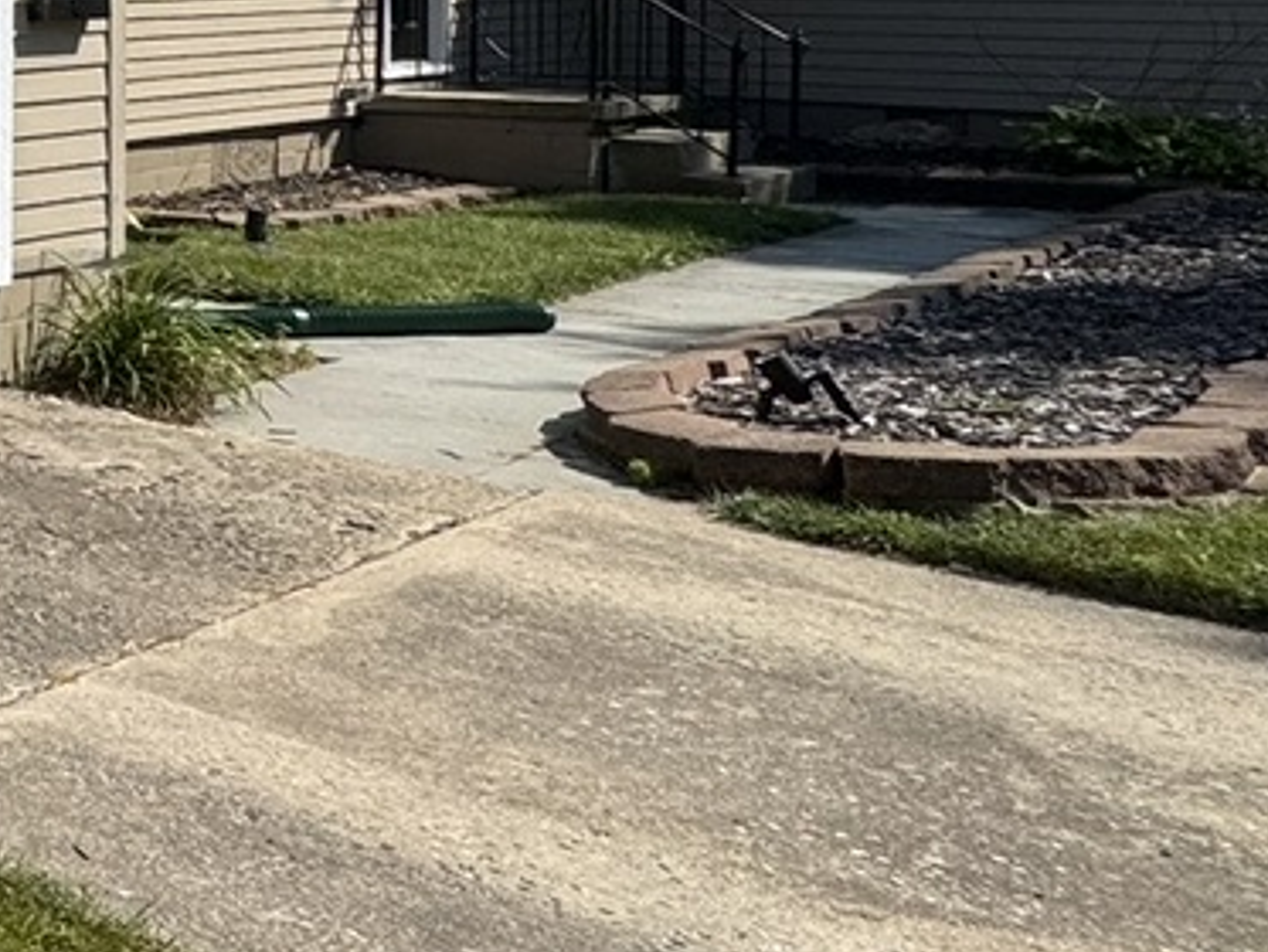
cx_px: -962
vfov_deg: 25.7
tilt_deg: +0.2
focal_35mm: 54
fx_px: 1979
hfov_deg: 22.5
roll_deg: +0.1
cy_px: 7
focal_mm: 2.22
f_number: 2.2
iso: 50
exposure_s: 1/2985
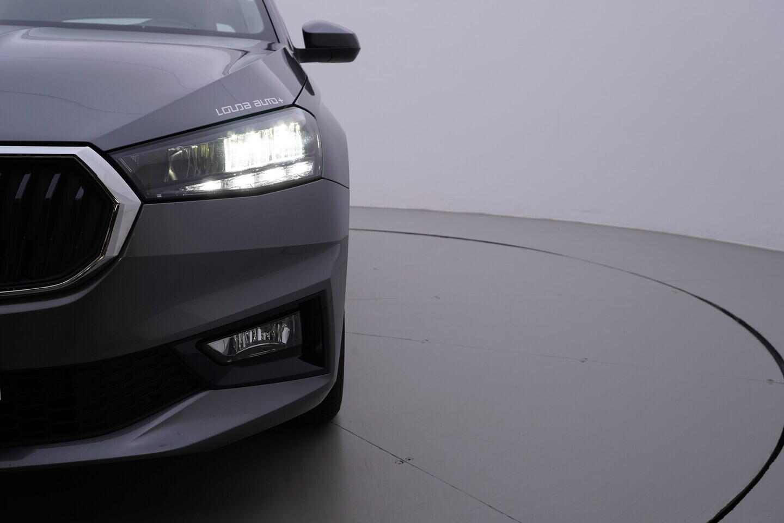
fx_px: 784
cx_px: 392
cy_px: 262
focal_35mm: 36
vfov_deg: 36.9
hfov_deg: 53.1
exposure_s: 1/125
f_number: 5
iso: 125
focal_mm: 24
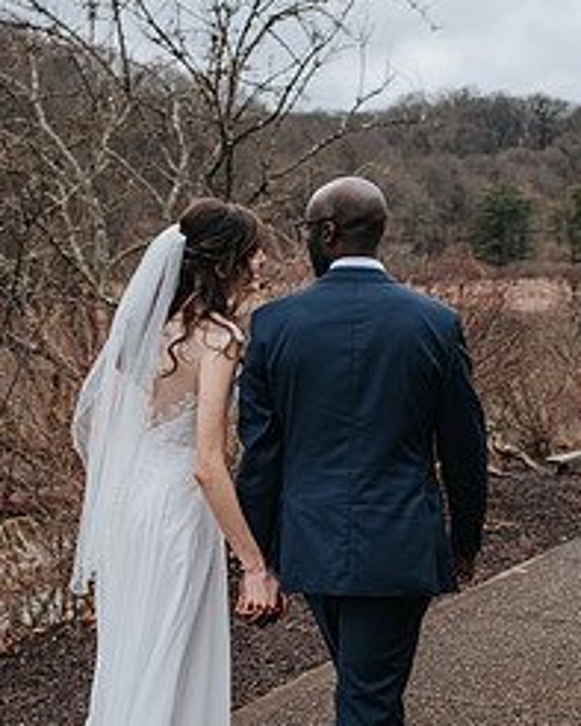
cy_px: 393
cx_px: 364
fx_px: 1289
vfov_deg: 31.4
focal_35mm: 60
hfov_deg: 25.3
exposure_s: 1/200
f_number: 3.2
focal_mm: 35
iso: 125
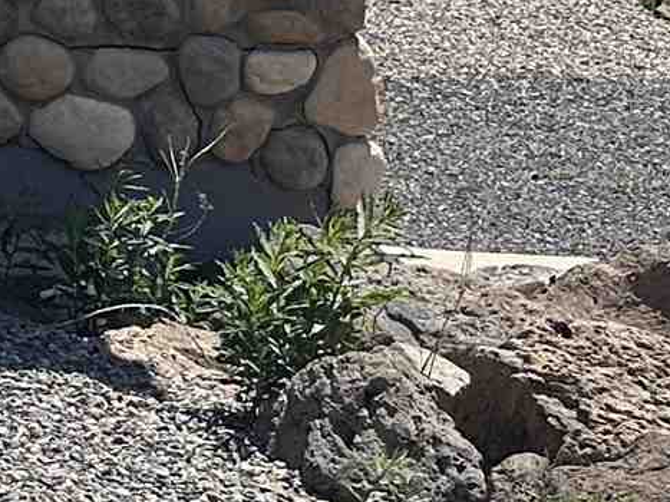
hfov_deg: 9.5
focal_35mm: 158
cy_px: -311
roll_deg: +0.8
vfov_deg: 9.1
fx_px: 3057
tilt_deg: +0.7
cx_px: -1382
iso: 80
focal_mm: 6.86
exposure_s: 1/3247
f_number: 1.78
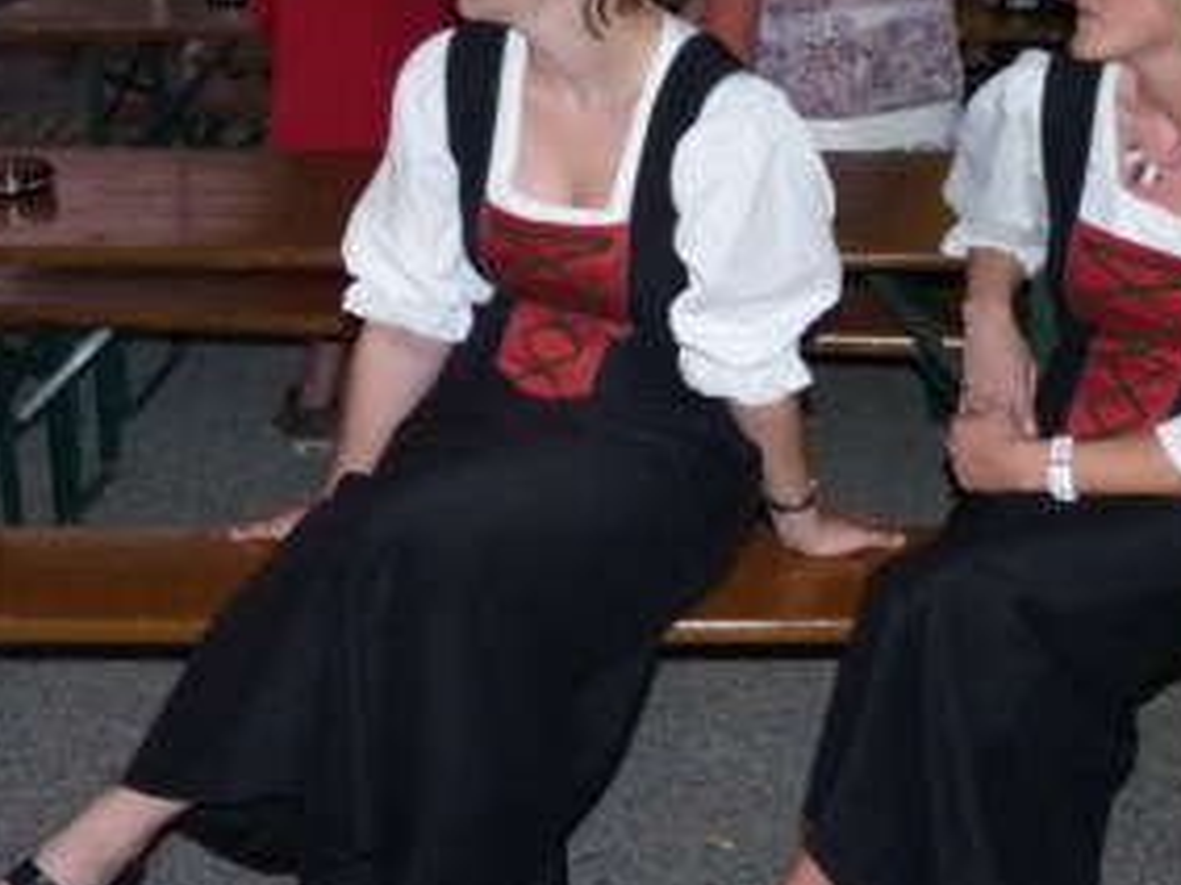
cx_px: 705
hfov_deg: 31.6
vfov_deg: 24.0
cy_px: 380
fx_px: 2080
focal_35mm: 61
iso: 320
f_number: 2.8
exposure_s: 1/30
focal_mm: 4.8
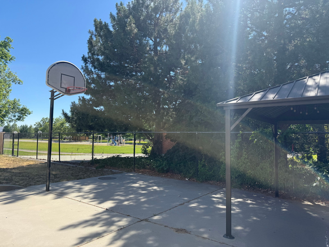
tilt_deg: +5.0
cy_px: 124
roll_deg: -1.4
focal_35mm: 24
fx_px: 228
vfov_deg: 56.8
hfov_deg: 71.6
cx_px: 164
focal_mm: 6.76
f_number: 1.78
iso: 80
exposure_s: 1/2000
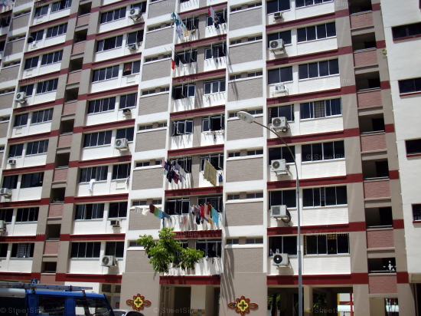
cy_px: 158
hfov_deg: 50.2
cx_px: 210
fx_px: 450
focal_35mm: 37
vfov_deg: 38.6
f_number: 5.6
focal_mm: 6.2
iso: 80
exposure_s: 1/500
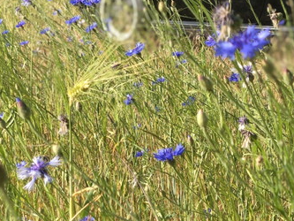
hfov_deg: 16.0
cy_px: 31
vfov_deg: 12.3
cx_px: 313
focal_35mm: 120
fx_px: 1020
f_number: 2.4
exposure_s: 1/417
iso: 16
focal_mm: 6
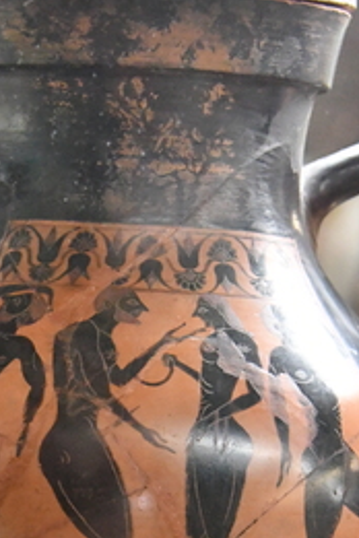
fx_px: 2154
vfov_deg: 14.1
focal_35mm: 144
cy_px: 480
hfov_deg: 9.5
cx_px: 144
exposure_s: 1/160
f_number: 5
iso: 8000
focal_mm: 38
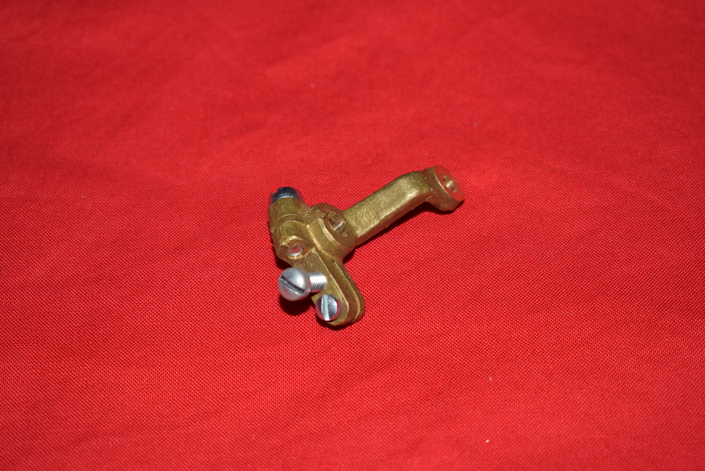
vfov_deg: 18.2
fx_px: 1470
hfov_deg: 27.0
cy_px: 236
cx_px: 352
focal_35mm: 75
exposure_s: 1/125
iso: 400
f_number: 5.6
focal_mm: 50
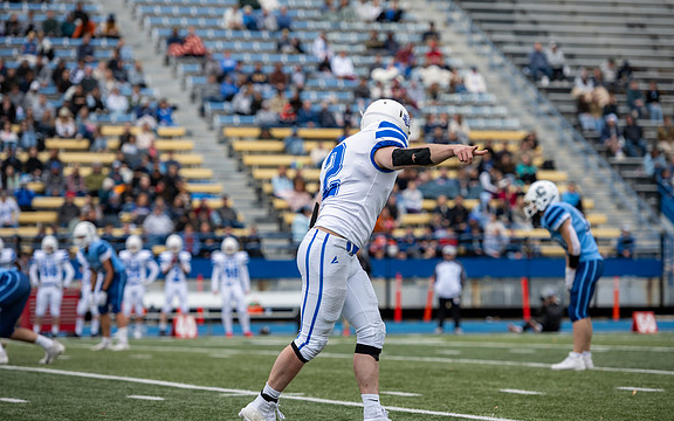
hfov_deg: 12.9
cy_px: 220
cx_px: 347
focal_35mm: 162
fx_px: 2976
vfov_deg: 8.1
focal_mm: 150
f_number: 2.8
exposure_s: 1/1000
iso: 125
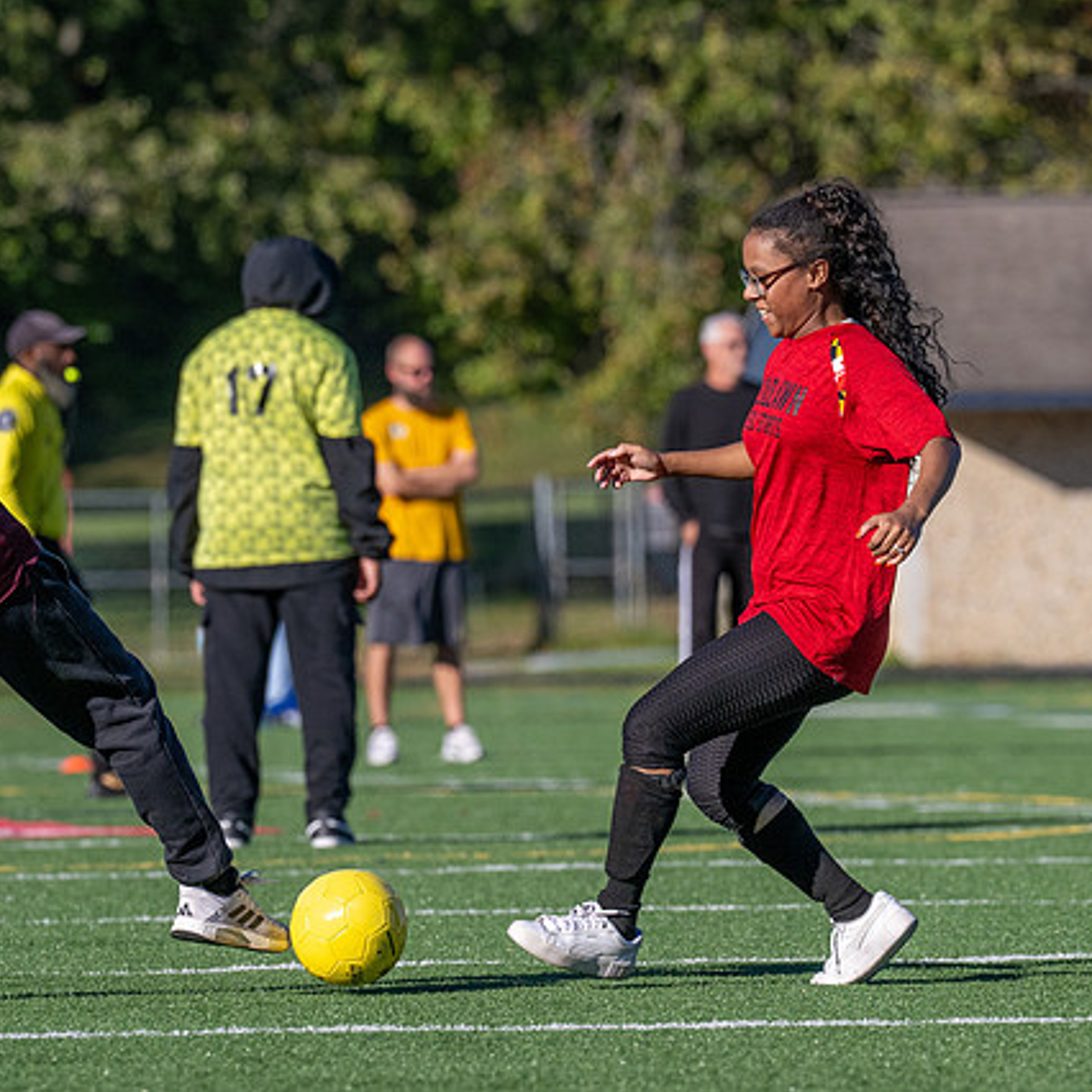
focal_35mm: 401
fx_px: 14312
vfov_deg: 4.4
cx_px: 730
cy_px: 737
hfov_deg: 4.4
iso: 400
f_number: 4.5
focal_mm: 200
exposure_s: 1/4000
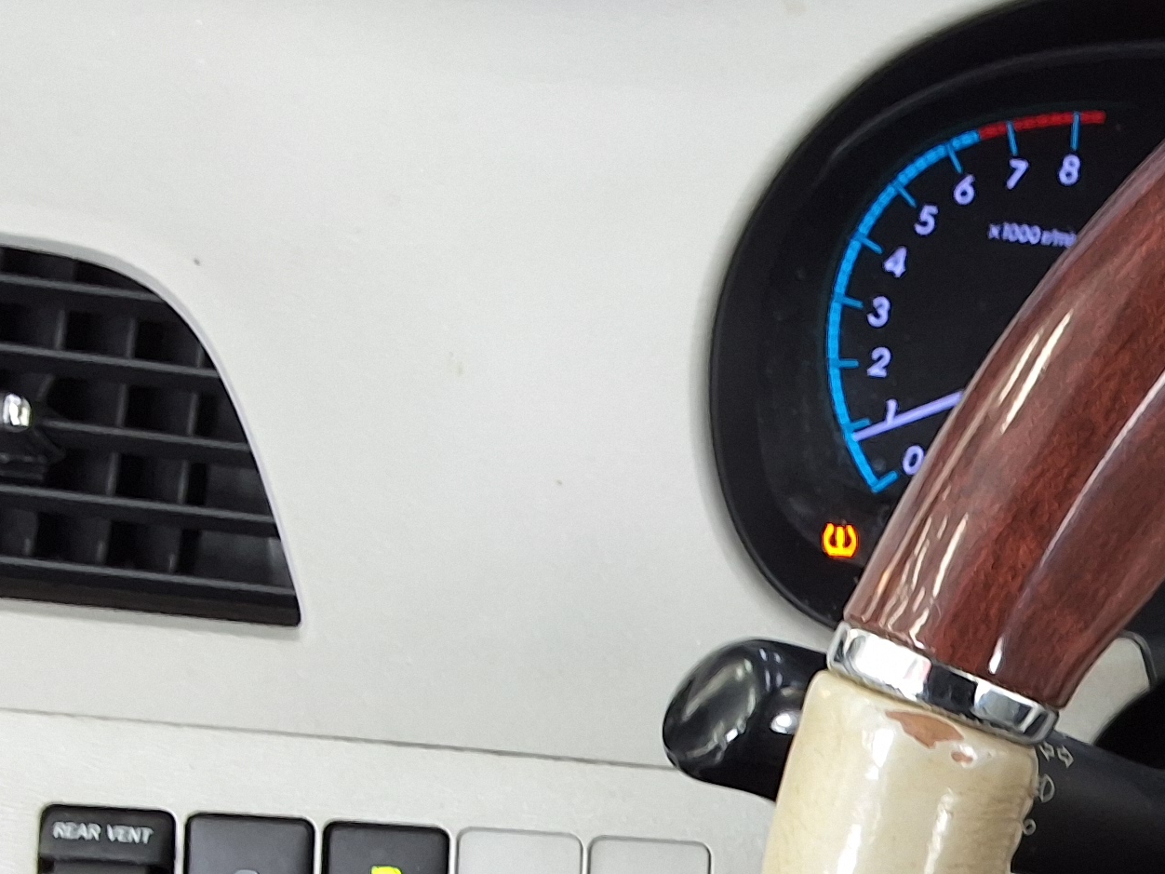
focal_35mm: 73
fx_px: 2457
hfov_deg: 24.5
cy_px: 943
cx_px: 1351
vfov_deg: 19.4
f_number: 1.9
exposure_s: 1/40
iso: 80
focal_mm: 2.91
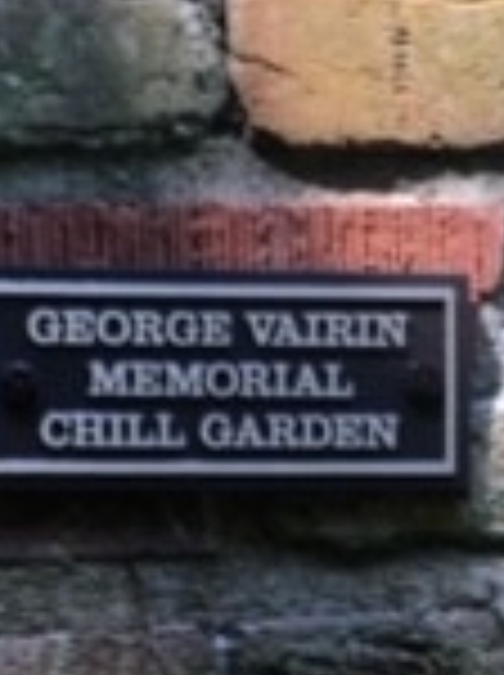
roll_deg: +1.3
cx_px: 418
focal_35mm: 124
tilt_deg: -6.2
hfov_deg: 11.9
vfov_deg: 15.3
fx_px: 2414
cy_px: 814
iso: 25
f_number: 2.2
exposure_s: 1/60
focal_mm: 4.15
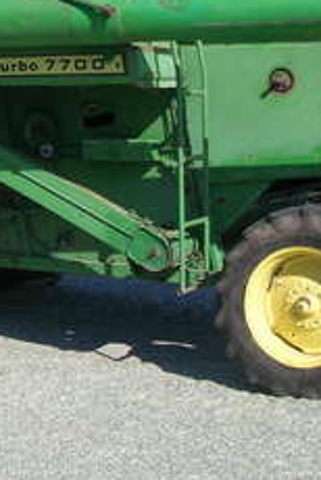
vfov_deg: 23.4
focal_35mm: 86
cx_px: -75
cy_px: 129
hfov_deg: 15.3
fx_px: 1147
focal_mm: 5.8
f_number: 5.6
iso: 71
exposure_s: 1/310
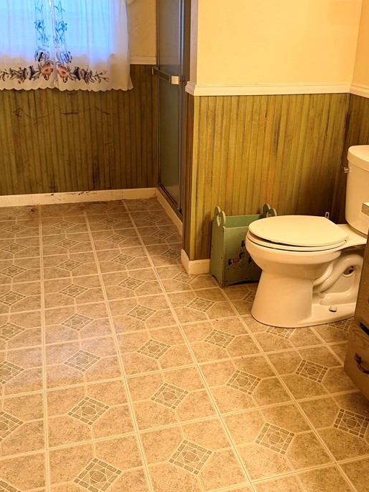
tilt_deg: -21.7
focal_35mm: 36
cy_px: 225
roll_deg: -3.3
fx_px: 512
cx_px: 206
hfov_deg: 39.6
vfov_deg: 51.3
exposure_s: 1/60
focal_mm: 6.76
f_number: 1.78
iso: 160
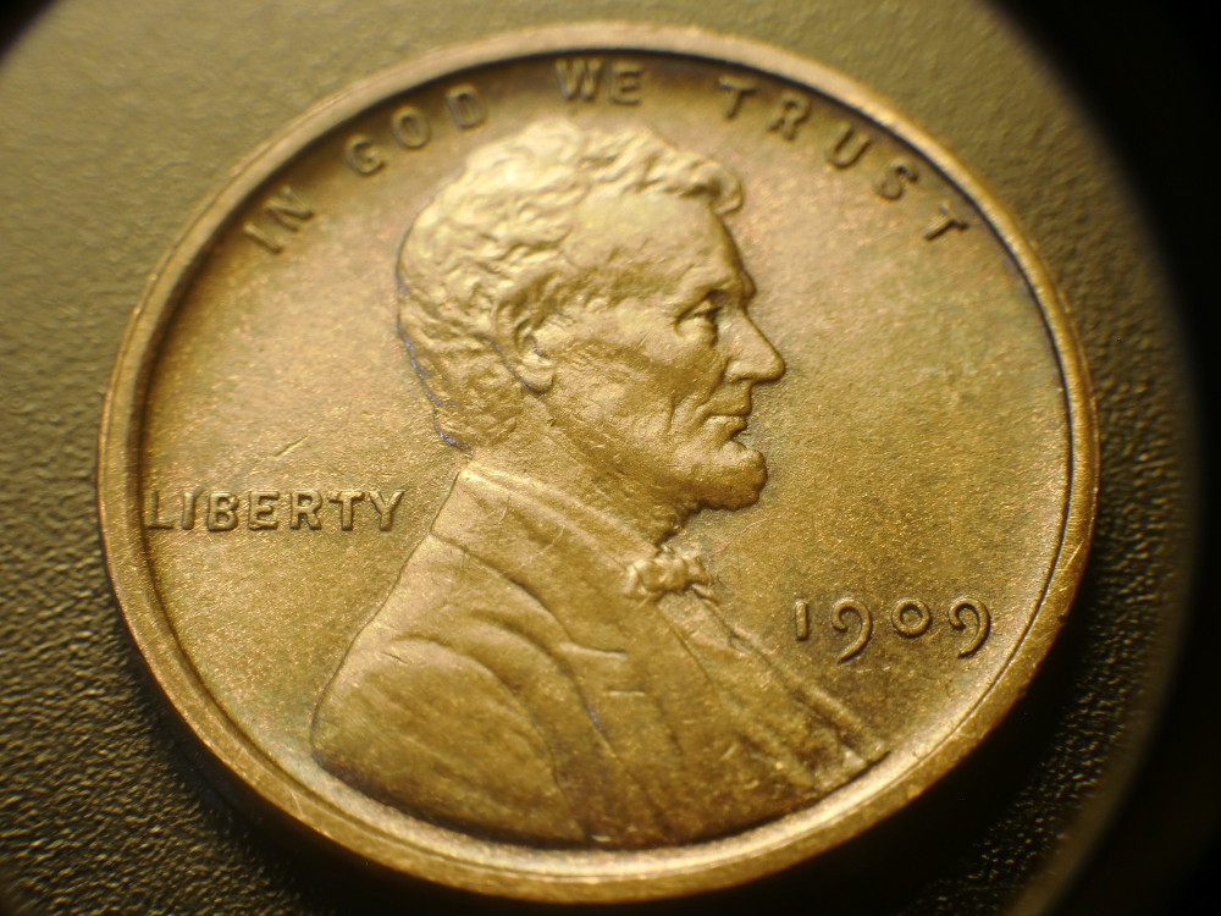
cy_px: 458
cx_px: 610
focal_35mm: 38
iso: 64
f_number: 3.9
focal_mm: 6.66
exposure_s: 1/60
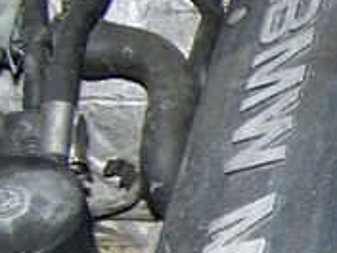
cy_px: 380
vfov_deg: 8.4
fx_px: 1684
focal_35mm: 173
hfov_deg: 10.5
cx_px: 684
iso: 160
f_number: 2.8
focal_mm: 6.3
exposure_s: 1/60
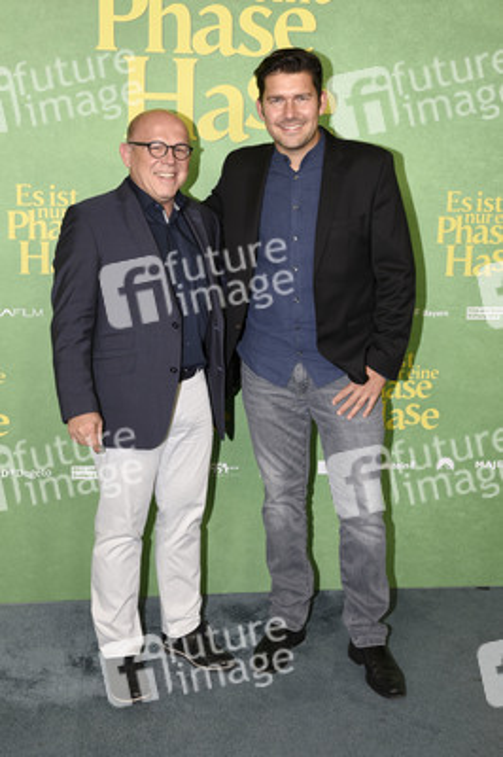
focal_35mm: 38
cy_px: 378
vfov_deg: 50.7
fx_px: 798
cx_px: 252
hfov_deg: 35.0
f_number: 6.3
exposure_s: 1/125
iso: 500
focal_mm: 38
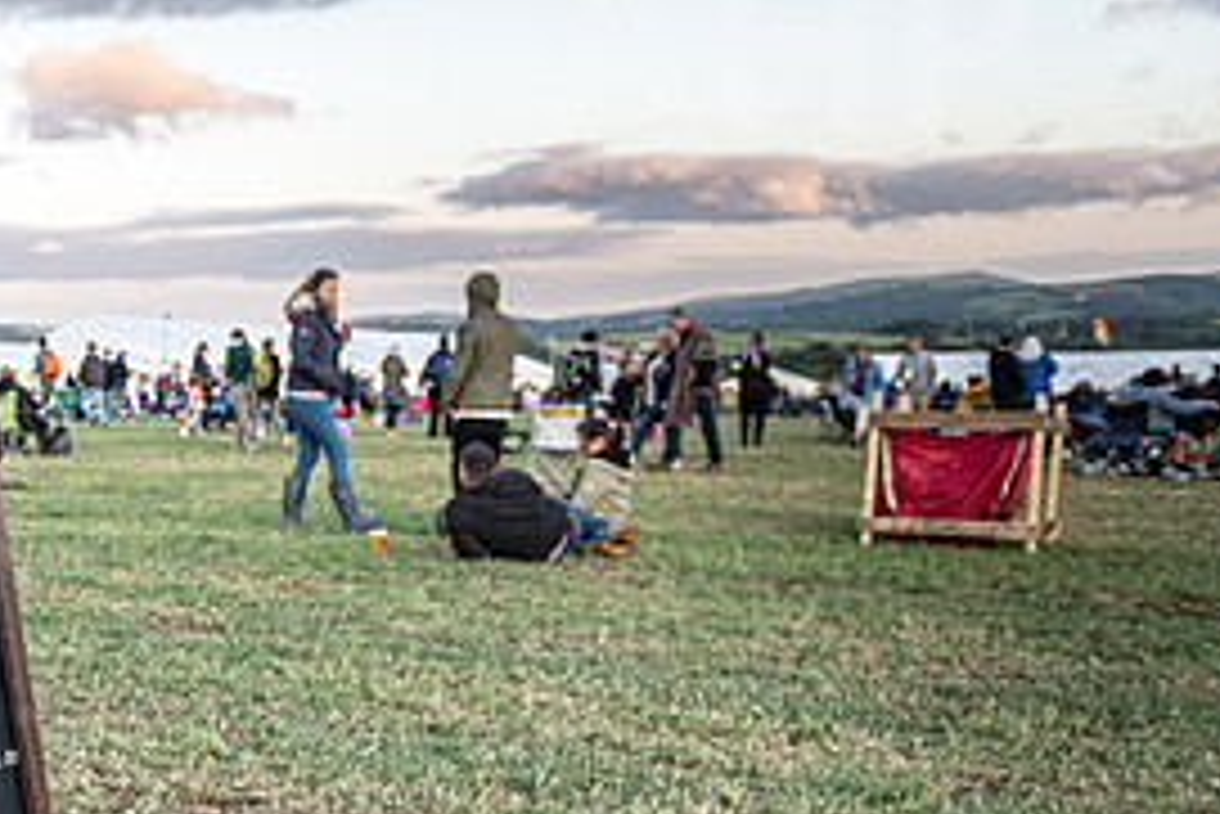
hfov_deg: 33.0
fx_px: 1797
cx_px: -108
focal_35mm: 53
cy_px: 604
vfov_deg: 25.3
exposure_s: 1/1000
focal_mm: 24
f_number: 4
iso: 720
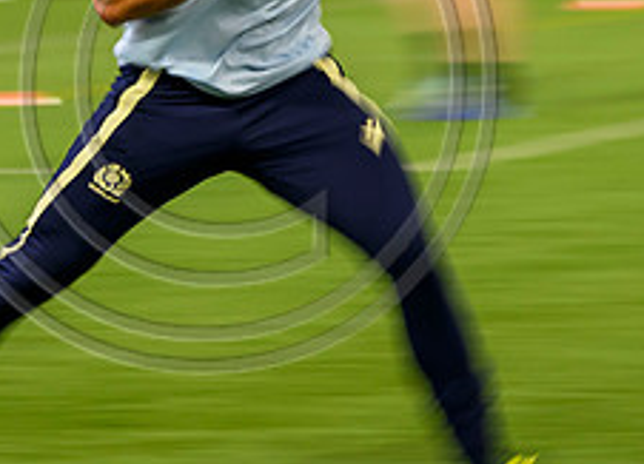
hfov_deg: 4.7
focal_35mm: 428
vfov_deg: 3.4
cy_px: -99
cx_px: 183
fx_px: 7854
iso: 500
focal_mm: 115
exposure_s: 1/30
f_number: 5.6
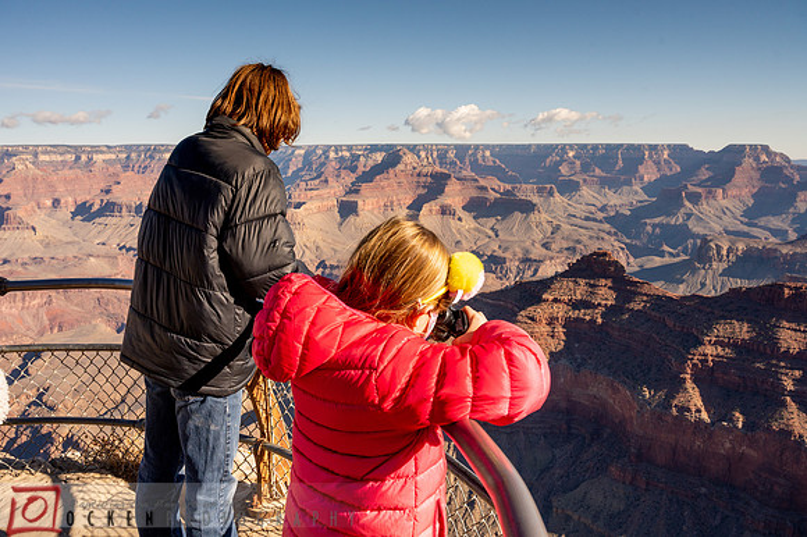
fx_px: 544
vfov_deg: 52.5
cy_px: 268
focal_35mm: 24
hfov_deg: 73.1
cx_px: 404
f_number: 8
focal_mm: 24
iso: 400
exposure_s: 1/1000
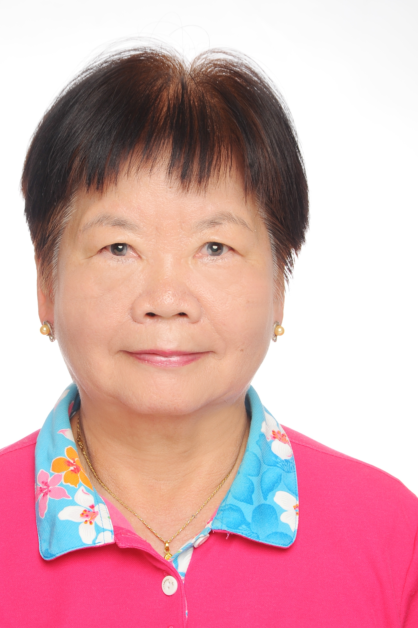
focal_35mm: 158
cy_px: 371
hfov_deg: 8.7
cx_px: 162
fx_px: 2754
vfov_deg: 13.0
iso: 200
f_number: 10
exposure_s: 1/100
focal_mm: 120
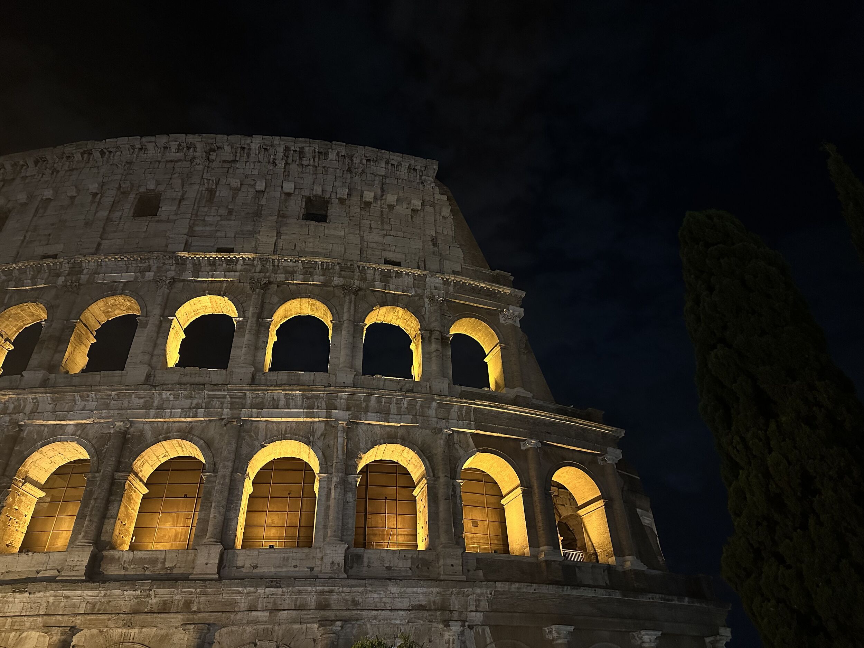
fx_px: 599
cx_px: 432
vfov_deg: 56.8
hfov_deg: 71.6
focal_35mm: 24
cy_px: 324
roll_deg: +3.4
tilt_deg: +34.4
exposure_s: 1/25
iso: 800
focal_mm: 6.86
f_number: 1.78
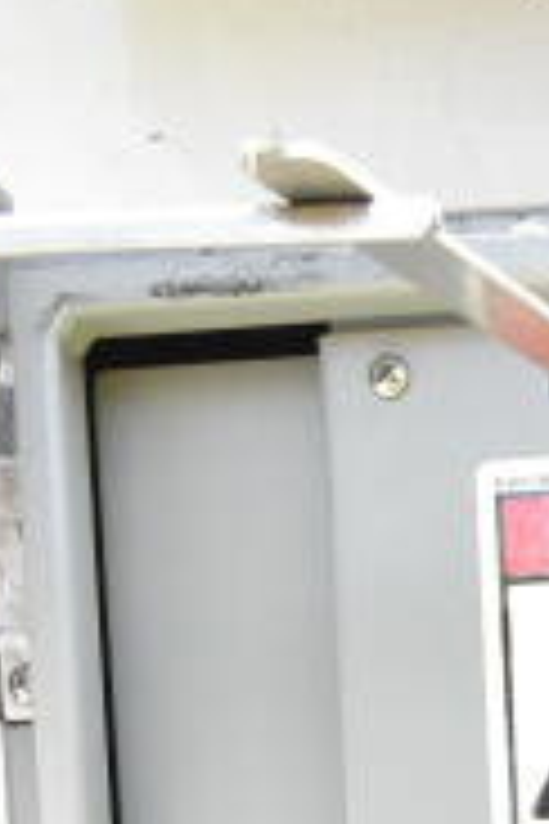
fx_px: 3088
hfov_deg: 9.8
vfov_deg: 12.9
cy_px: 1743
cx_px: 882
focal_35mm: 135
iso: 1600
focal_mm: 18
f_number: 9
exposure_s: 1/320
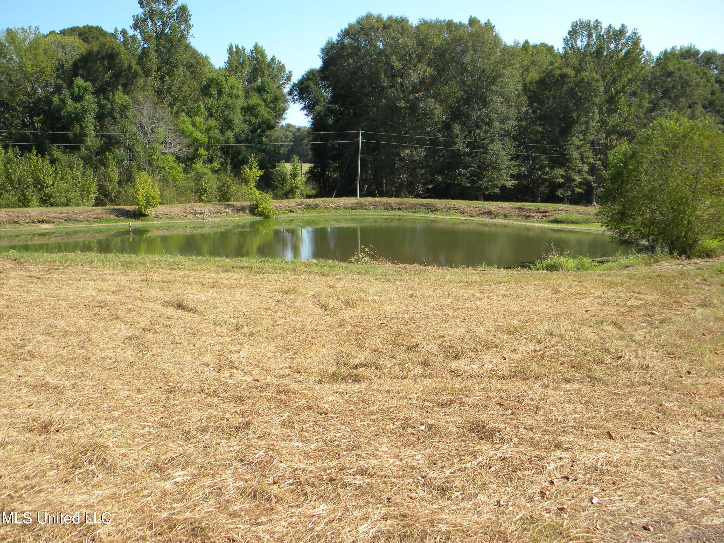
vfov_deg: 39.7
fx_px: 753
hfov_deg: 51.4
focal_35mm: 36
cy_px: 272
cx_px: 362
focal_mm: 6.4
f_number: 3.7
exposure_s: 1/498
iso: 80
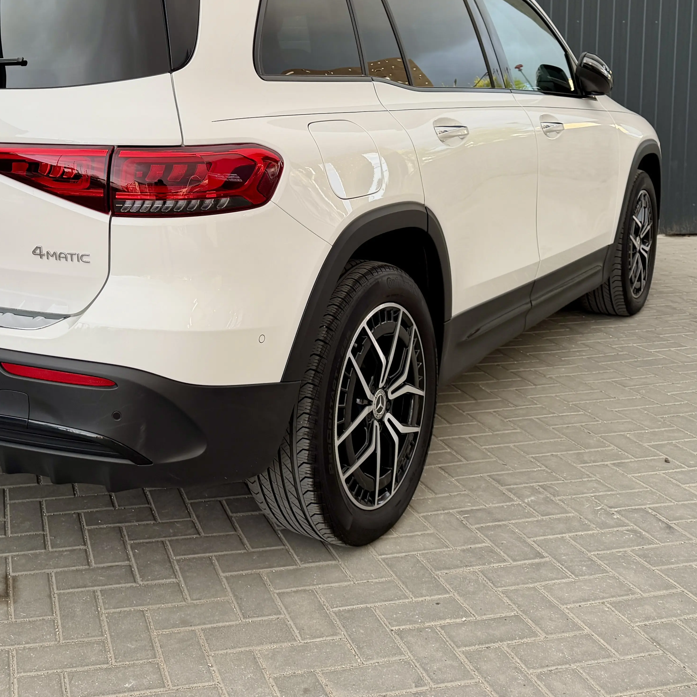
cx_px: 158
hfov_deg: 39.6
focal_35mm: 41
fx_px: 934
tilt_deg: -6.0
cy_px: 196
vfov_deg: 40.1
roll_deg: +2.0
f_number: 1.78
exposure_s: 1/163
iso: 64
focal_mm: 6.76
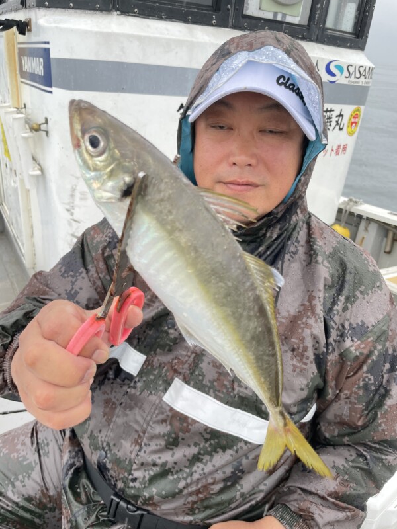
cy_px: 264
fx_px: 398
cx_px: 198
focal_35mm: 26
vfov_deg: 67.3
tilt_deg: -26.4
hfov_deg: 53.1
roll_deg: -5.9
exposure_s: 1/121
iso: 40
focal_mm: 4.2
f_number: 1.6
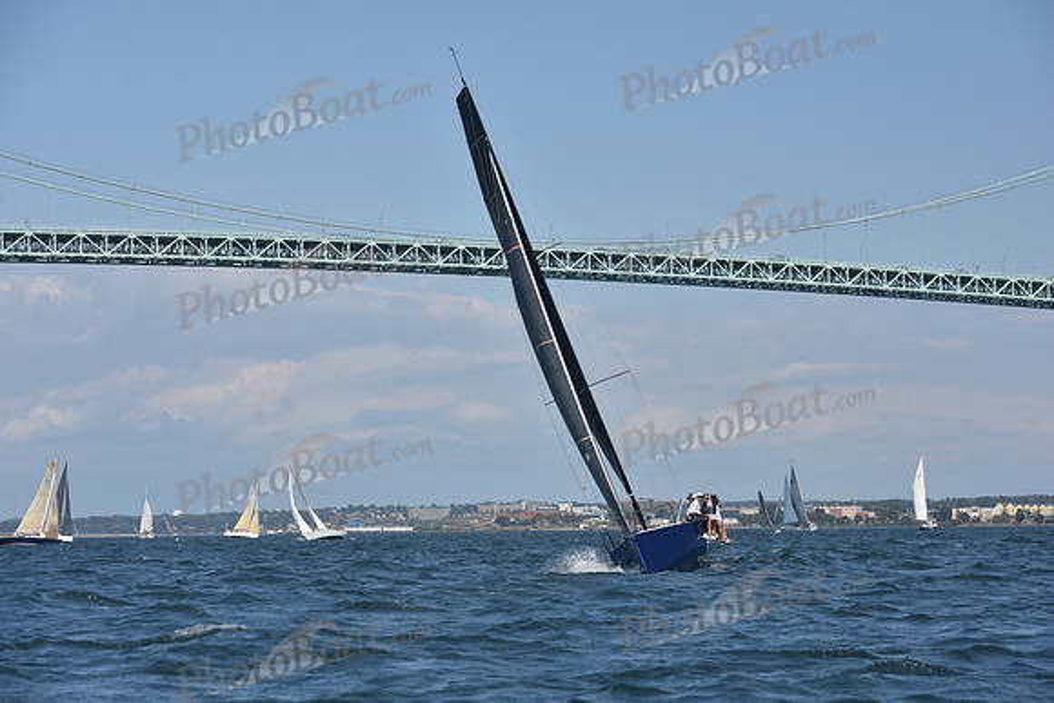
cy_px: 352
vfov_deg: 13.7
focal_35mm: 100
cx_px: 527
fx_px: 2928
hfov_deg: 20.4
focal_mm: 100
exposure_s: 1/1000
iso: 250
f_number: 6.3
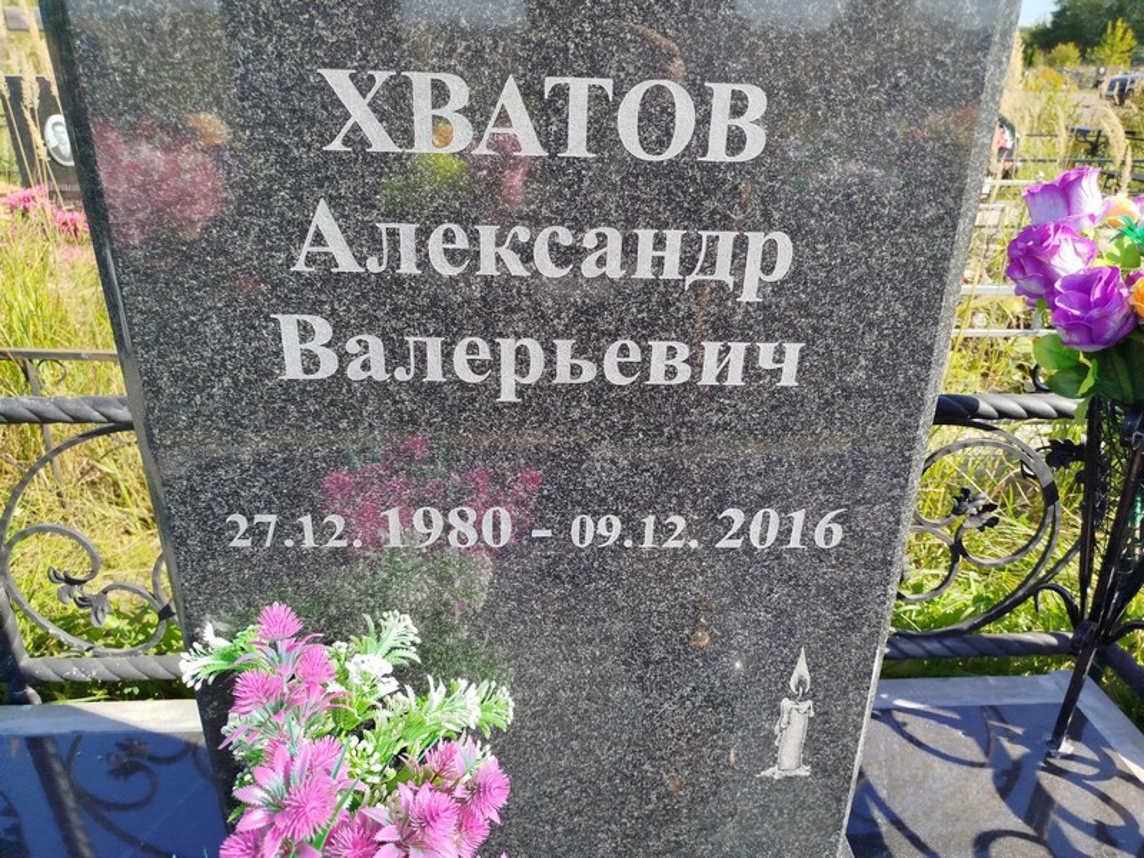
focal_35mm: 24
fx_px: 793
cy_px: 429
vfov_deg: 56.8
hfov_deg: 71.6
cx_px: 572
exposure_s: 1/486
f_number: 1.7
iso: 50
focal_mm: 5.31
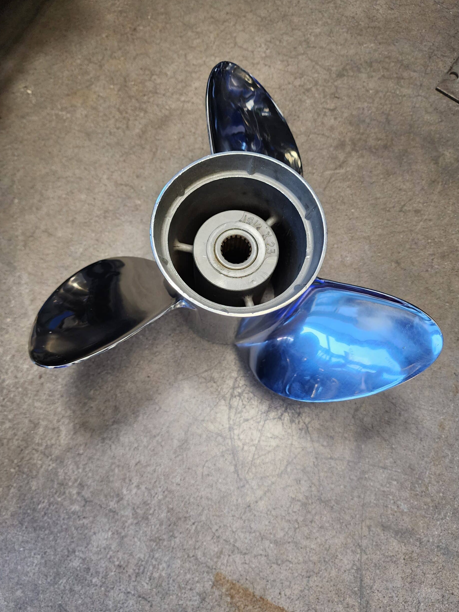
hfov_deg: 56.8
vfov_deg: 71.6
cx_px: 224
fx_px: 424
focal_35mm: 24
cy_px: 297
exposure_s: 1/120
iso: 250
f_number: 1.8
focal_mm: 6.4
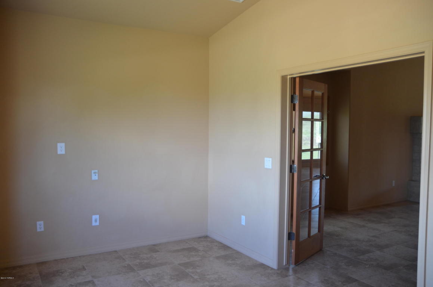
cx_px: 216
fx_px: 396
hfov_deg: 57.3
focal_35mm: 33
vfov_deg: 39.8
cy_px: 144
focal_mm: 22
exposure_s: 1/60
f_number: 4
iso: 500
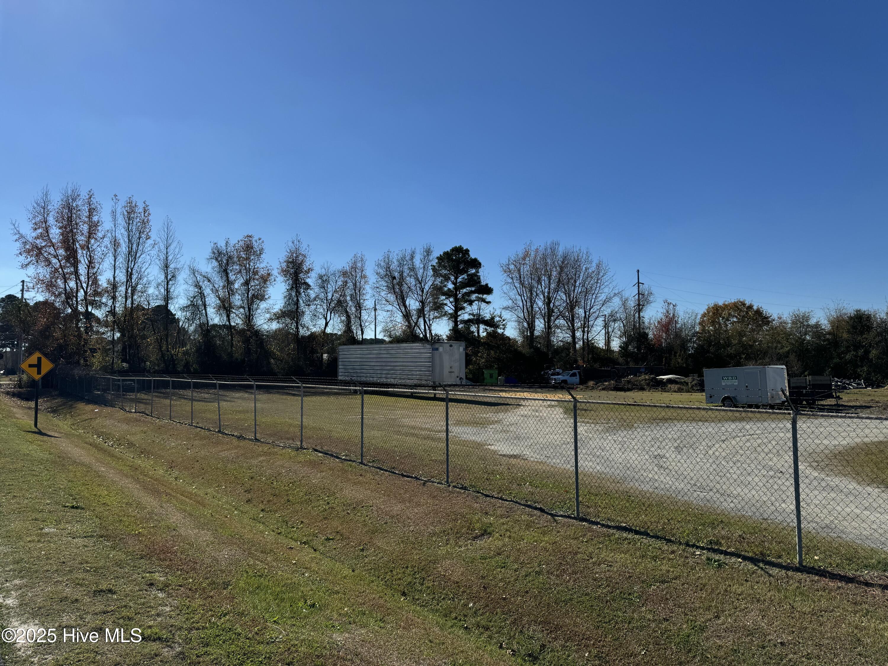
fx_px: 616
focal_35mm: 24
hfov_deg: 71.6
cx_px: 444
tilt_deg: +1.0
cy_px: 333
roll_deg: -0.5
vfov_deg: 56.8
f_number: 1.78
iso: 80
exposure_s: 1/7937
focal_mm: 6.76
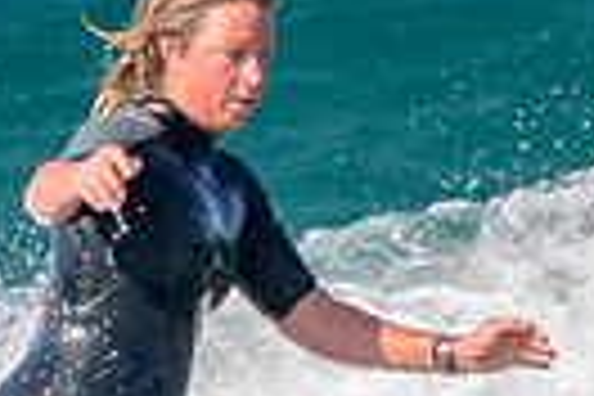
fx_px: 82774
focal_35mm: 5017
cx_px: 437
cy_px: 548
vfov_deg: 0.3
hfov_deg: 0.4
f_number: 11
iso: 1000
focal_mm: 1000
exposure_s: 1/2000
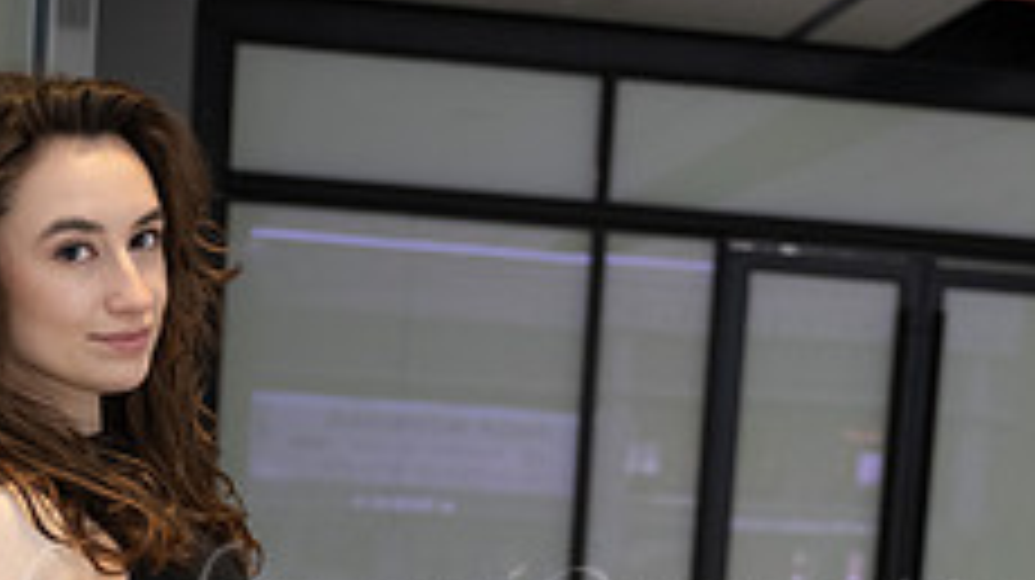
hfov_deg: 28.6
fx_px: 2029
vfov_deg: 15.7
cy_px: 690
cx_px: 513
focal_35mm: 74
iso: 1600
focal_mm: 28
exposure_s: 1/800
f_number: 2.8
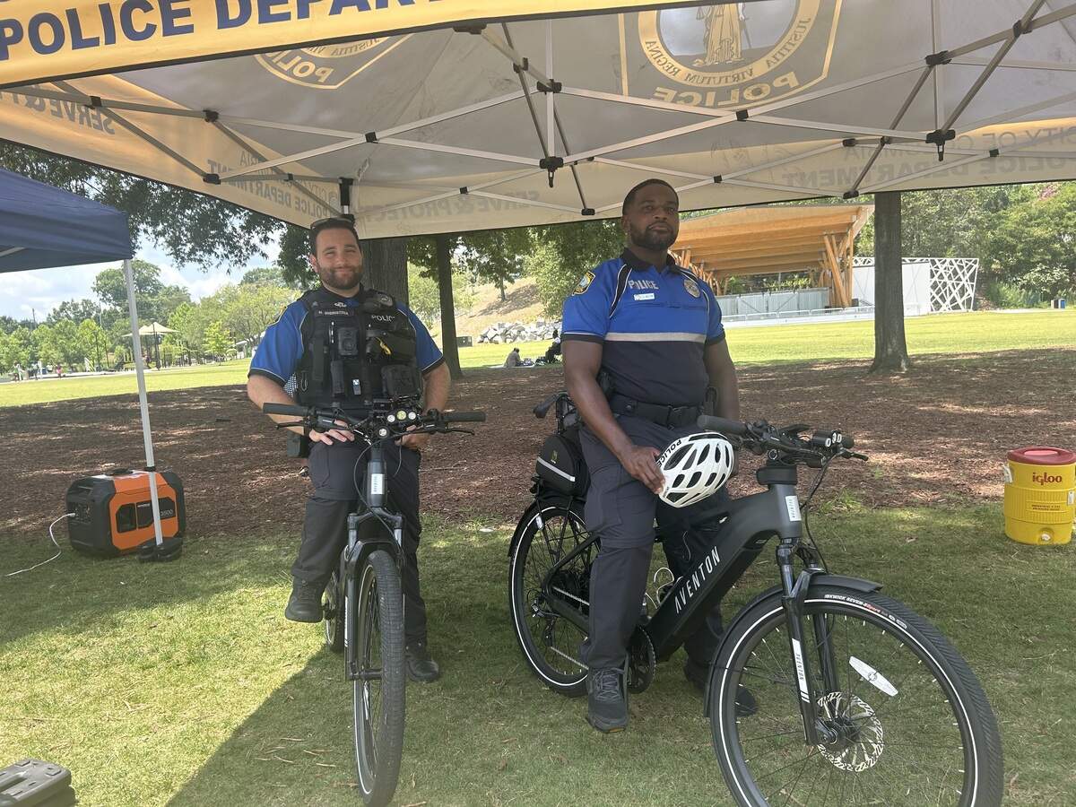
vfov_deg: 53.1
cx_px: 538
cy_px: 404
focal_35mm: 26
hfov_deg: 67.3
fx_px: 808
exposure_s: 1/840
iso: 50
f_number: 1.5
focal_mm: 5.7
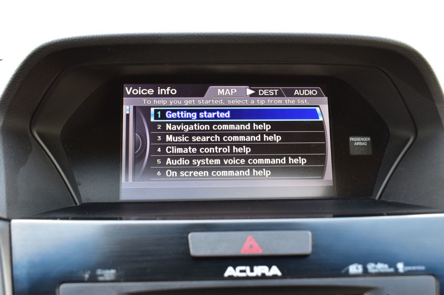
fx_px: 536
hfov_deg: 45.0
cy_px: 148
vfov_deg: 30.8
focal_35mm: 44
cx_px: 222
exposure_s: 1/15
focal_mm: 29
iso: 400
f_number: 6.3
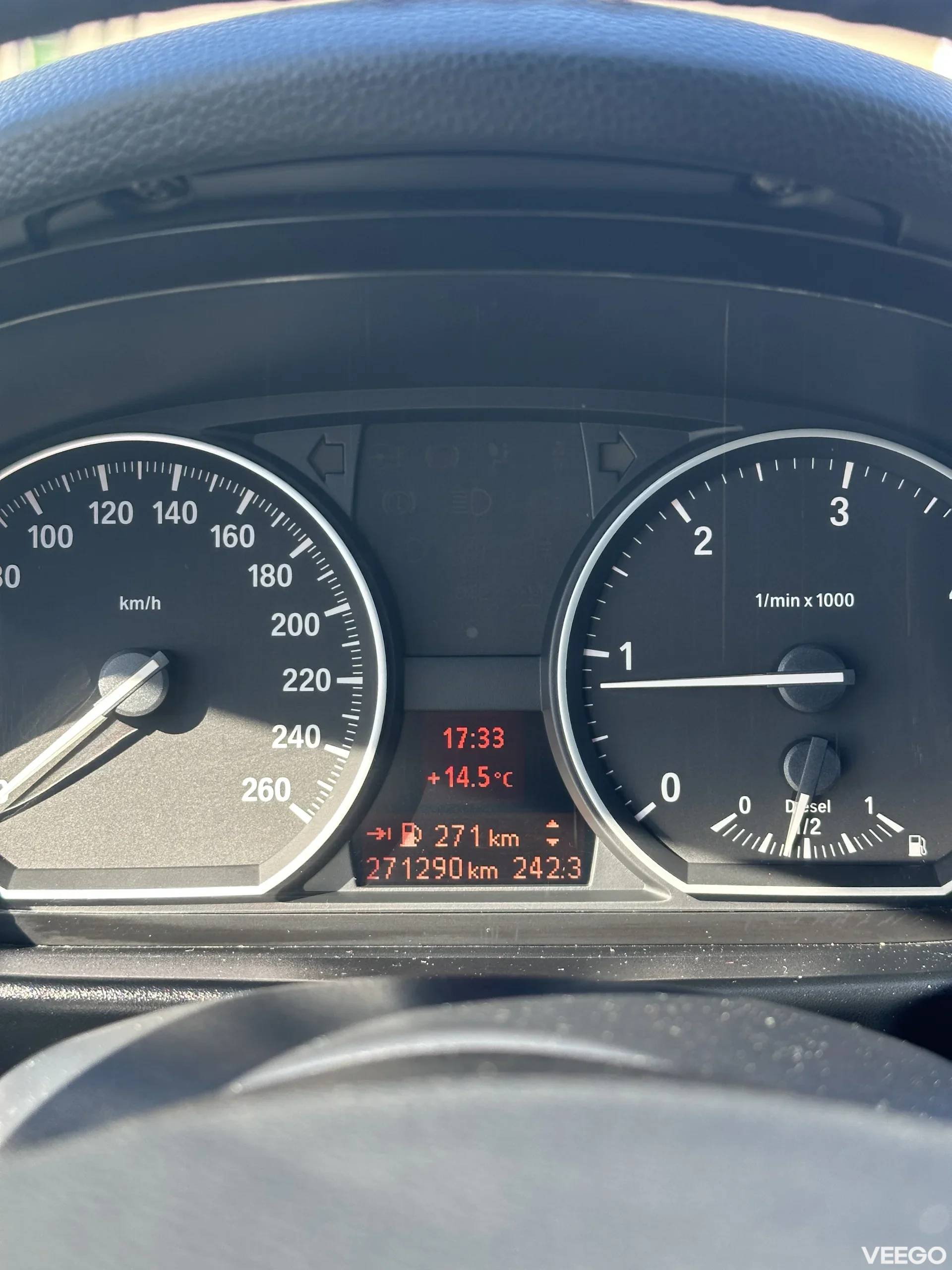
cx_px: 476
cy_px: 635
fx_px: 1760
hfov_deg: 30.3
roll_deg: -0.7
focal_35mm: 48
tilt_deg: -14.1
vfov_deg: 39.7
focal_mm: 6.86
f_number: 1.78
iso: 64
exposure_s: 1/185
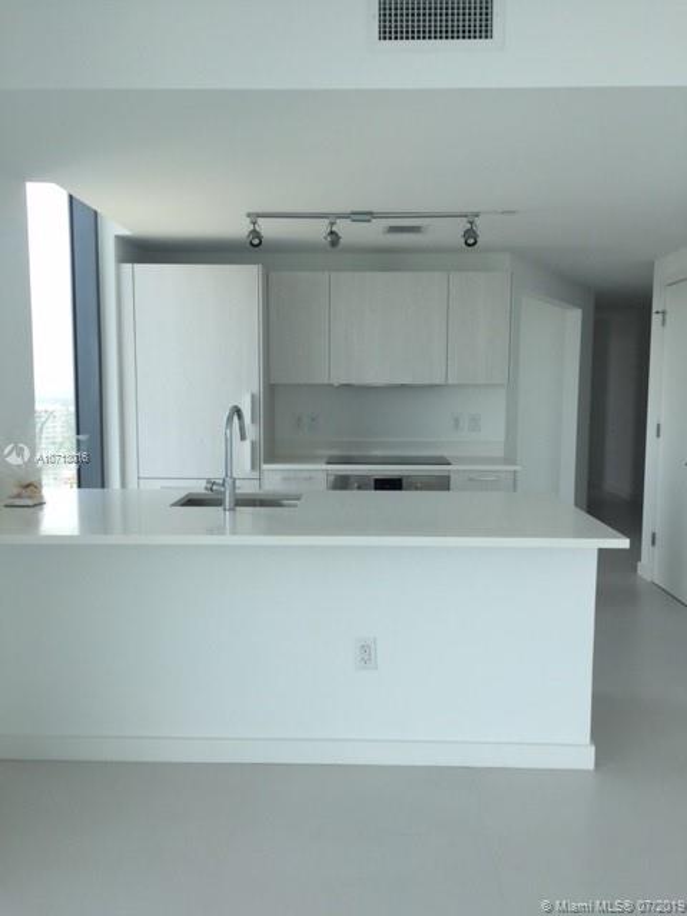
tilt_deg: -4.3
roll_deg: -0.1
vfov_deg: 61.7
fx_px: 767
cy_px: 458
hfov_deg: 48.2
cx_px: 344
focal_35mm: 29
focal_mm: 4.15
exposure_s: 1/399
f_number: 2.2
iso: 32
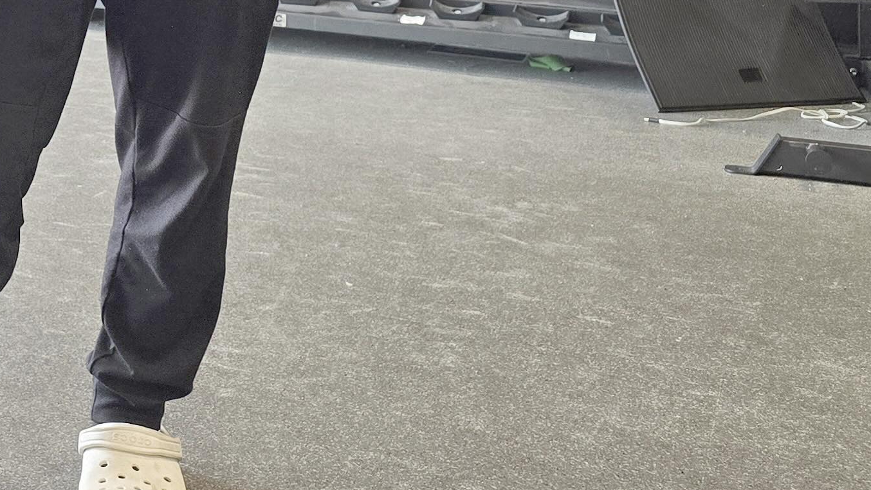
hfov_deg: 26.2
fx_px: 1709
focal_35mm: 74
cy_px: -265
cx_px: -102
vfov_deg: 15.0
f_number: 1.7
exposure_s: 1/180
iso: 200
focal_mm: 6.3
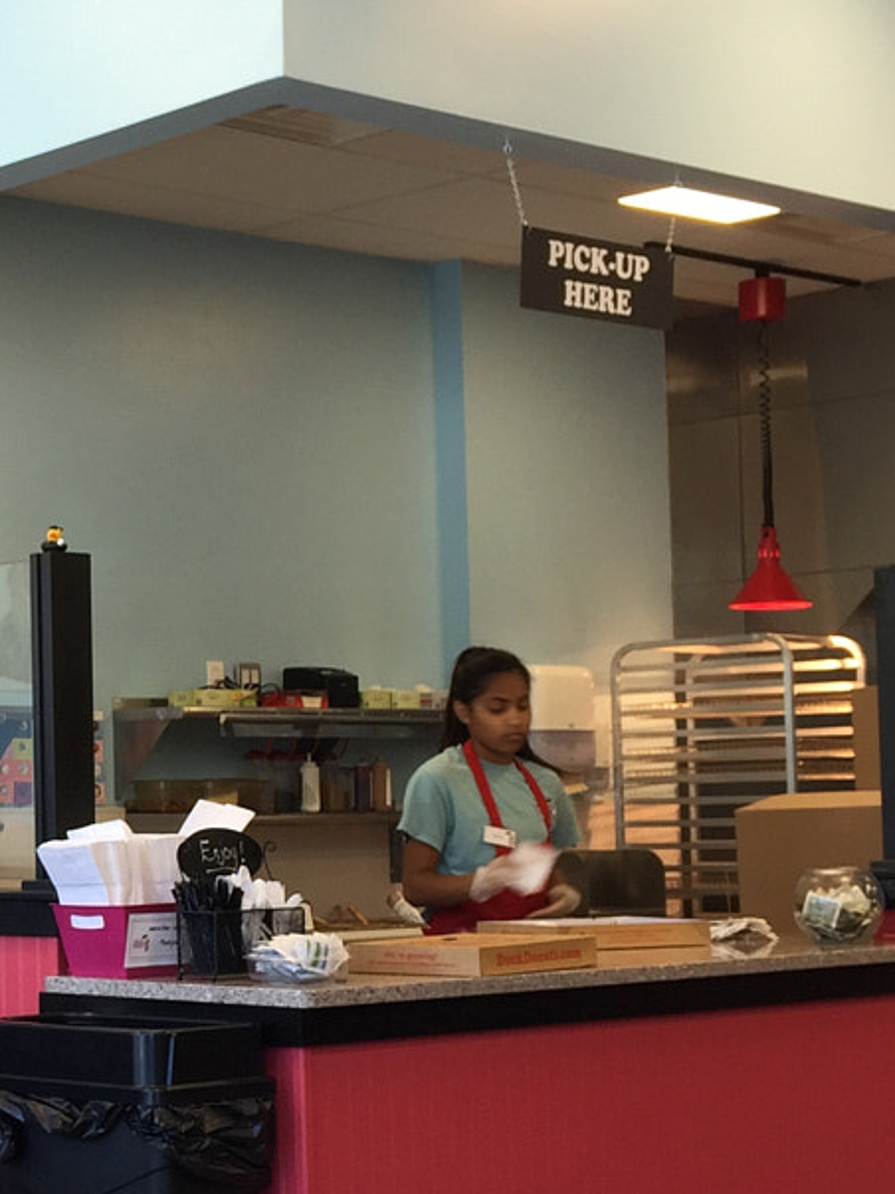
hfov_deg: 18.3
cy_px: 737
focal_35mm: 77
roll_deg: +1.1
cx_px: -143
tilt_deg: +2.7
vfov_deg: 25.3
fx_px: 2655
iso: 32
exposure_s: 1/40
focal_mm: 4.15
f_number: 2.2
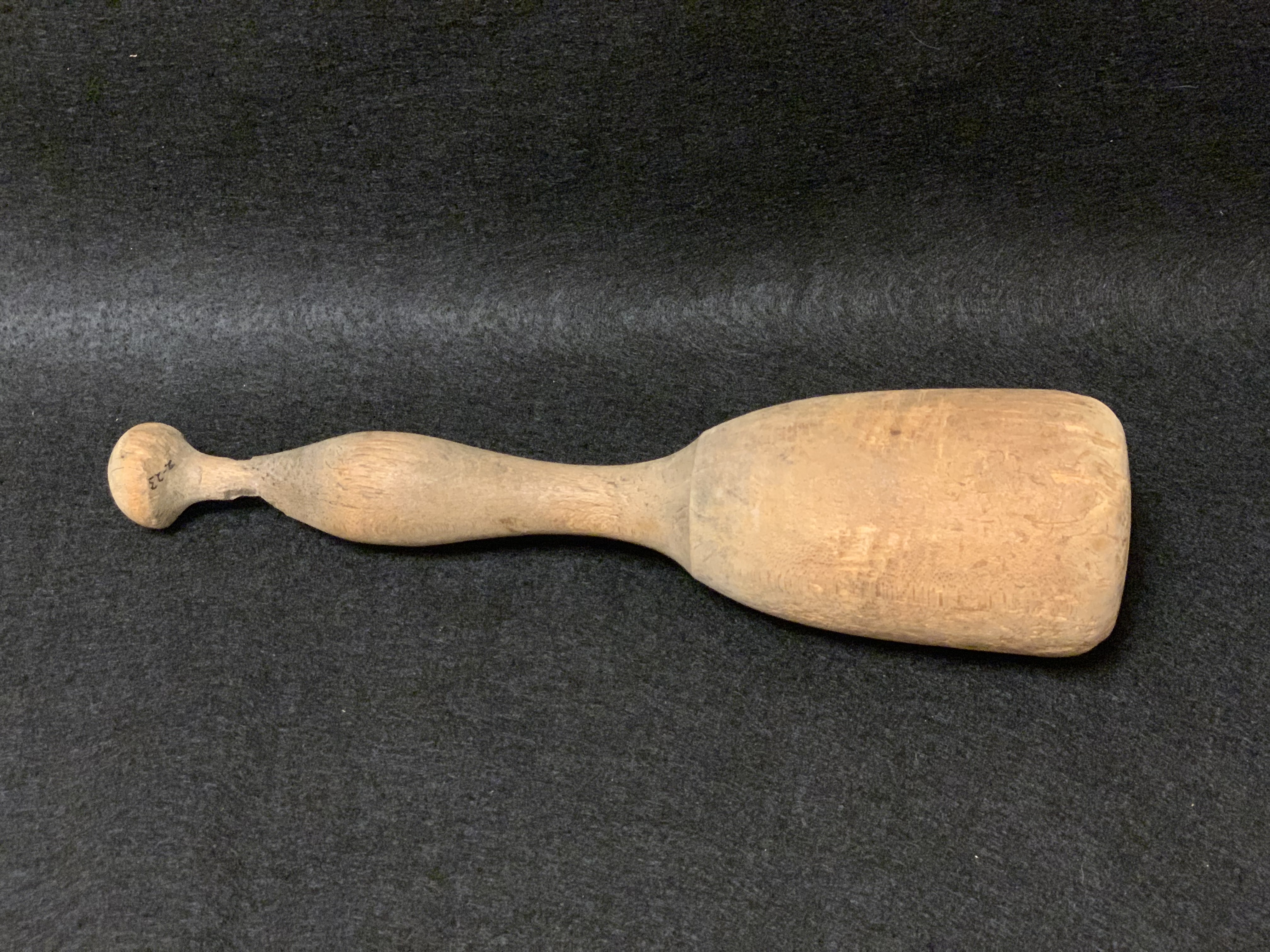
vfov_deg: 28.0
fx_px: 1908
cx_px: 635
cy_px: 476
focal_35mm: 52
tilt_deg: -48.4
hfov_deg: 36.8
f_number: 2.4
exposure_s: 1/30
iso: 800
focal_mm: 6
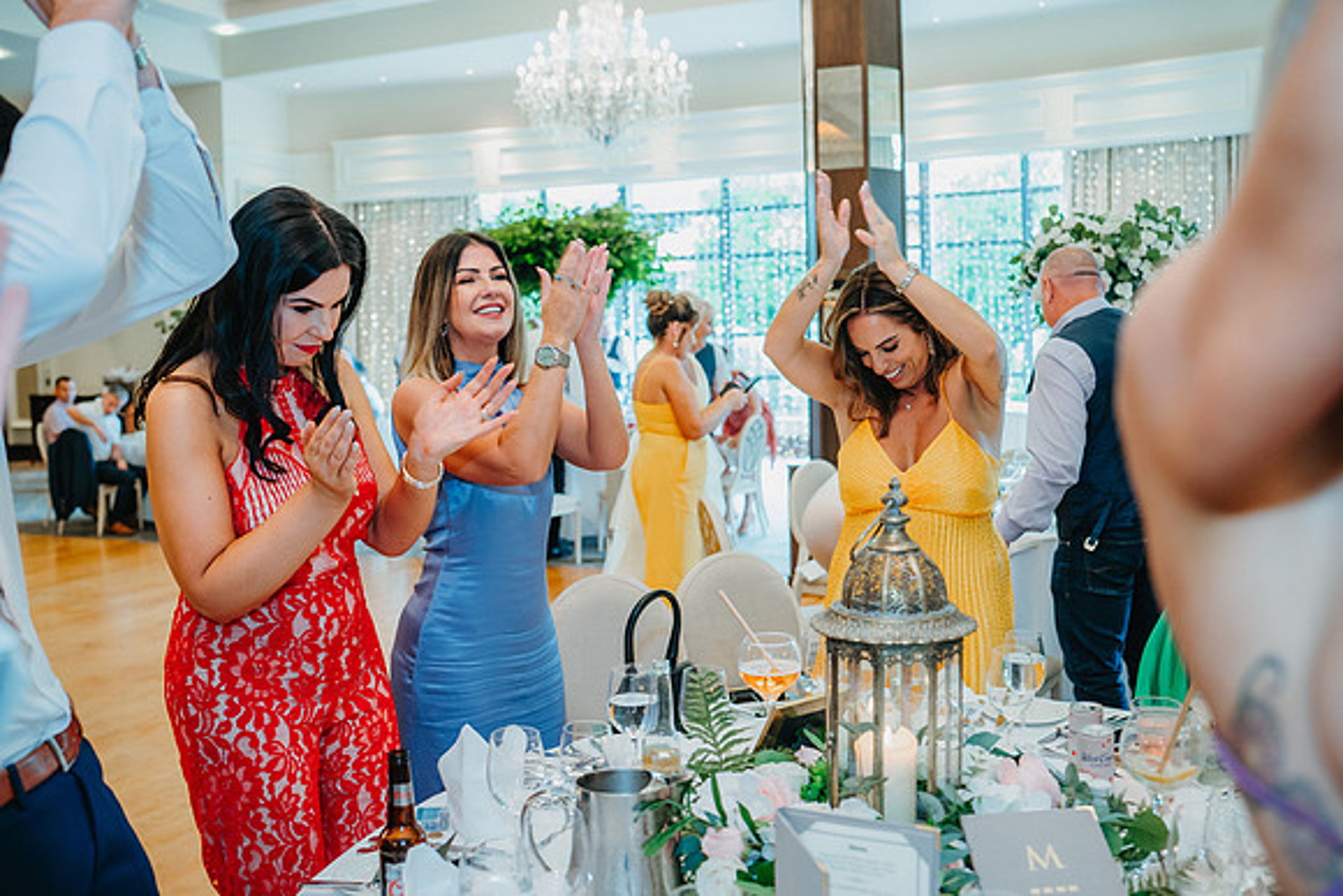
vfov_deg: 37.9
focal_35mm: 35
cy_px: 448
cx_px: 672
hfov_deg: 54.4
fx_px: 1306
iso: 1250
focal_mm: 35
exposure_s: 1/125
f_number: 2.8
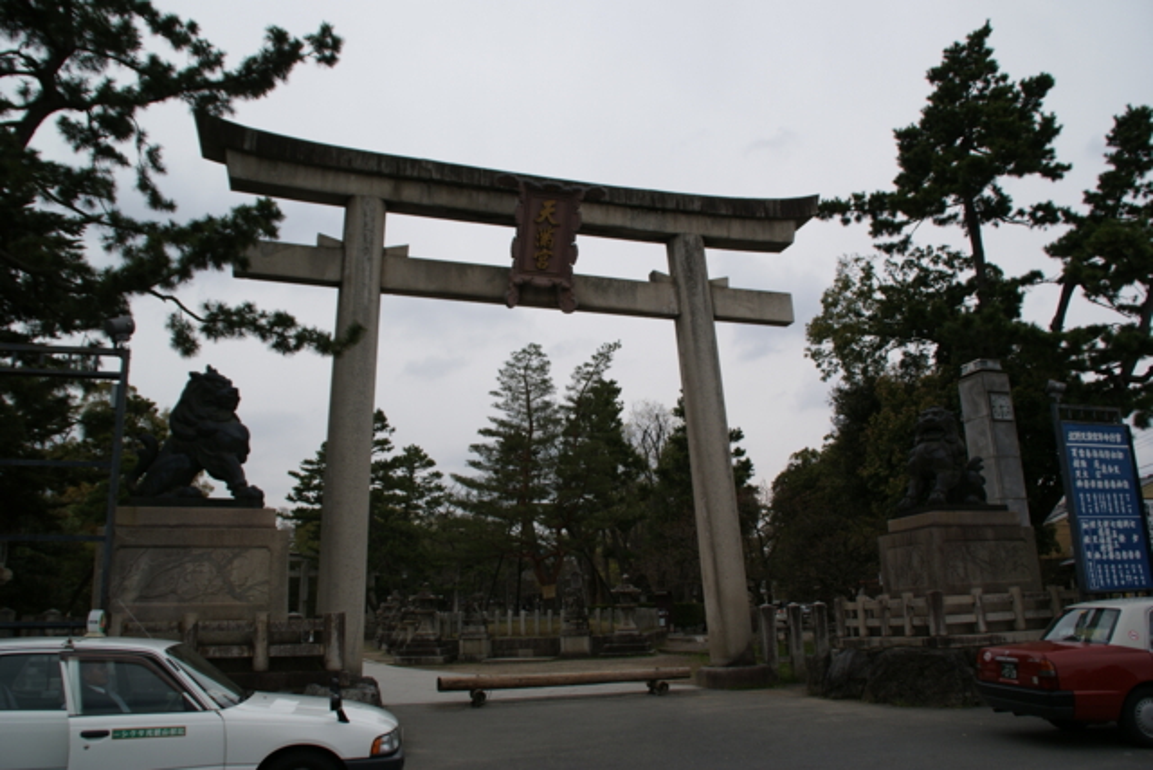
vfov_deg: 48.0
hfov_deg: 67.4
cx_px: 576
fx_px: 865
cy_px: 385
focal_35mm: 27
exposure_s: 1/500
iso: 100
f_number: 5.6
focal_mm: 18
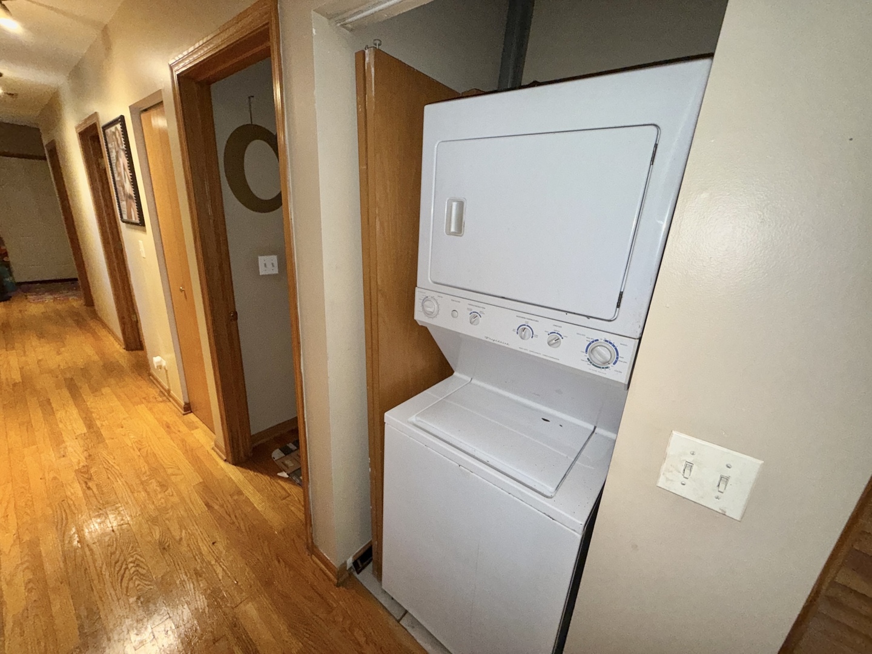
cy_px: 327
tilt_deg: -17.7
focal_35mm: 14
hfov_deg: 102.1
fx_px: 353
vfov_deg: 85.7
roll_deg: -3.9
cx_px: 436
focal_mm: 2.22
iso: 160
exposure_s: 1/60
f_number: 2.2
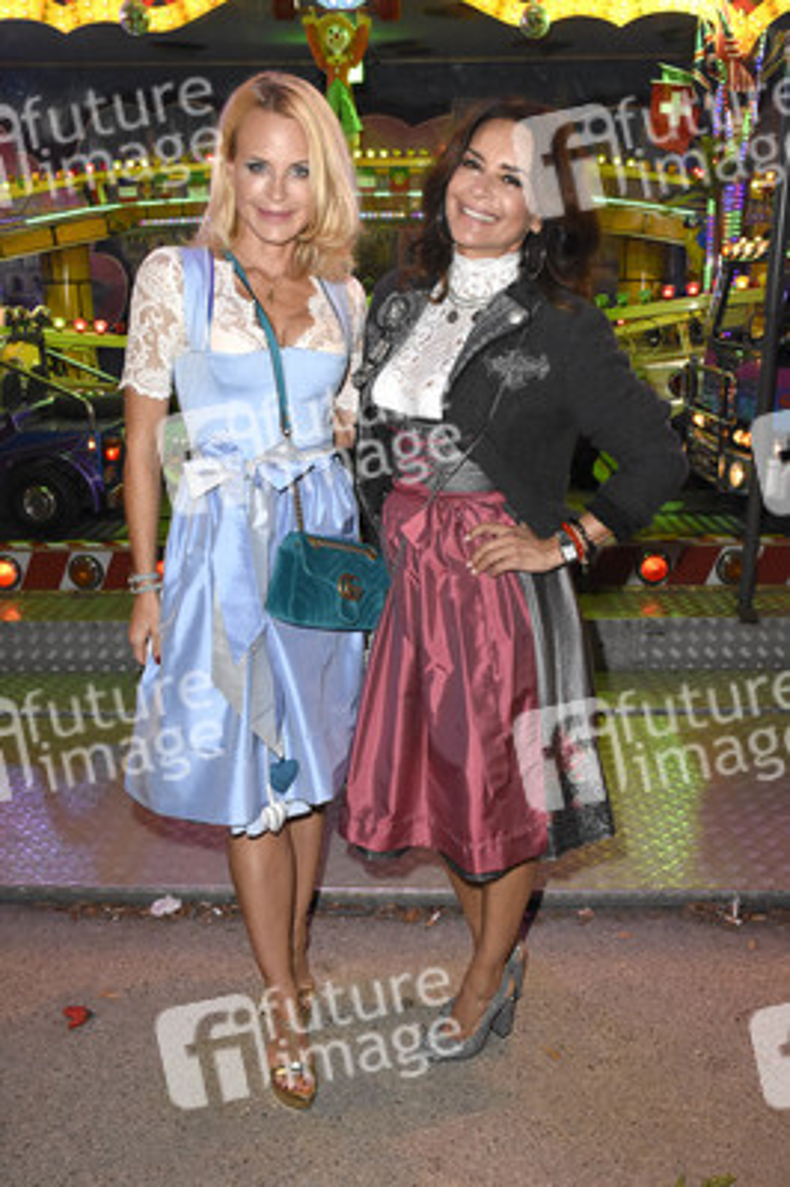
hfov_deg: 38.3
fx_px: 1138
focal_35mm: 34
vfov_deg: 55.1
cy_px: 594
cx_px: 395
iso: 3200
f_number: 9
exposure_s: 1/160
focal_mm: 23
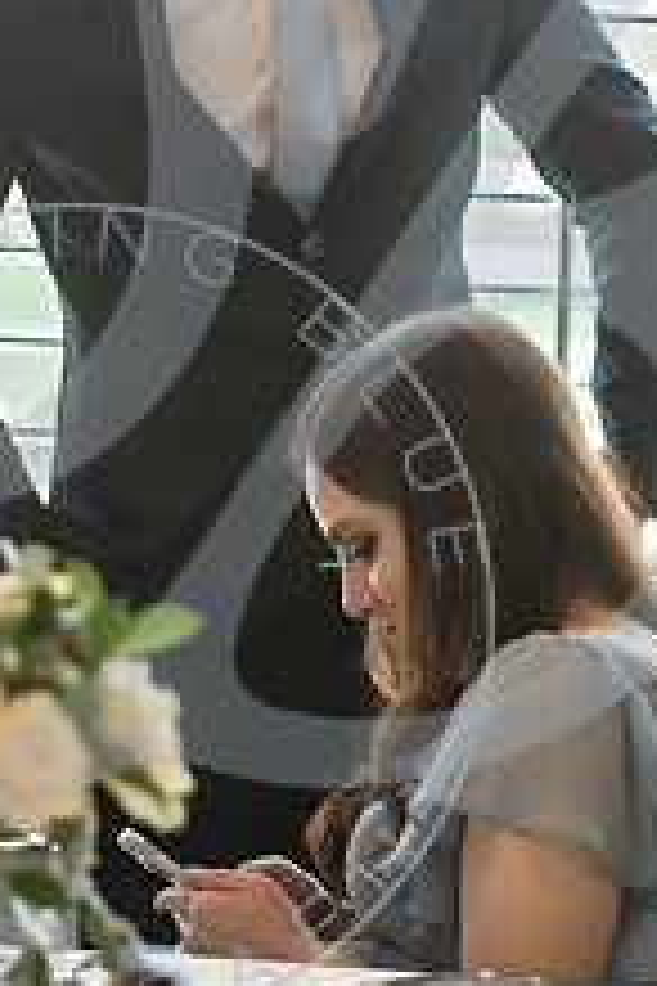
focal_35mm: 349
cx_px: 279
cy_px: 279
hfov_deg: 3.9
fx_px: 9553
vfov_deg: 5.9
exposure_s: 1/250
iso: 640
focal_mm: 170
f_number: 2.8
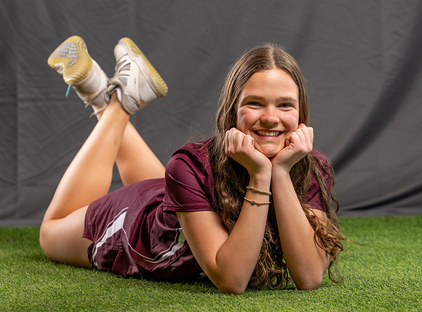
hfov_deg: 10.3
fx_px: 2342
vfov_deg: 7.6
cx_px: 270
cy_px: 161
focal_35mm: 193
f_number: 4.5
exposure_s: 1/200
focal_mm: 120
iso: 250
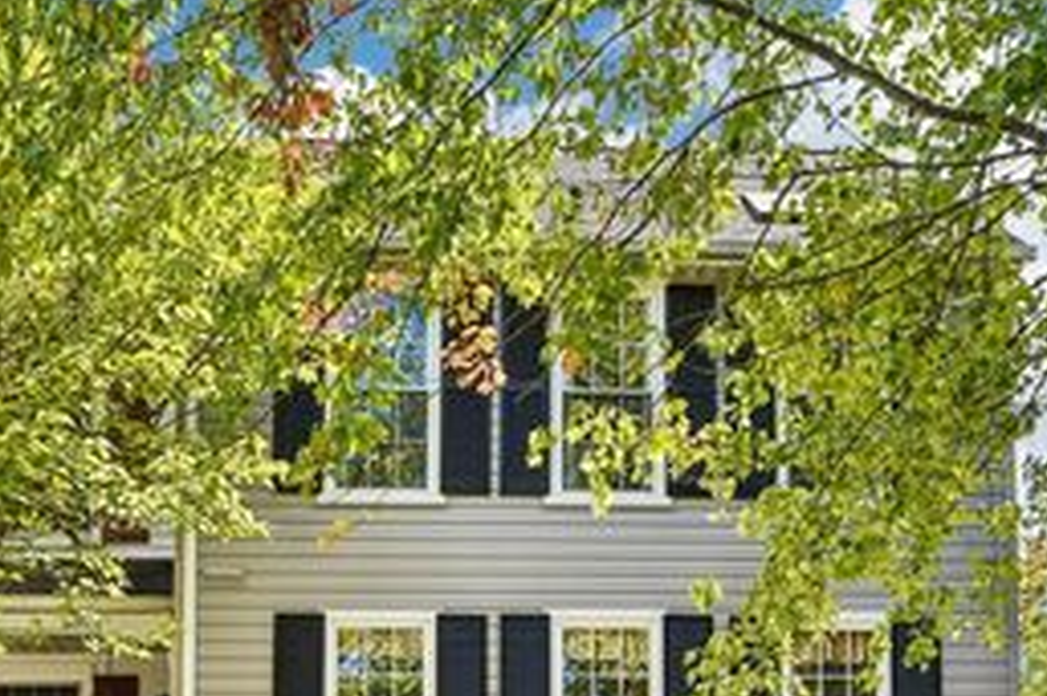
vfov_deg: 19.9
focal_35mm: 68
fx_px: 1976
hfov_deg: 29.6
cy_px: 499
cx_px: 603
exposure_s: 1/160
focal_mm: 35
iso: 400
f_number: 8
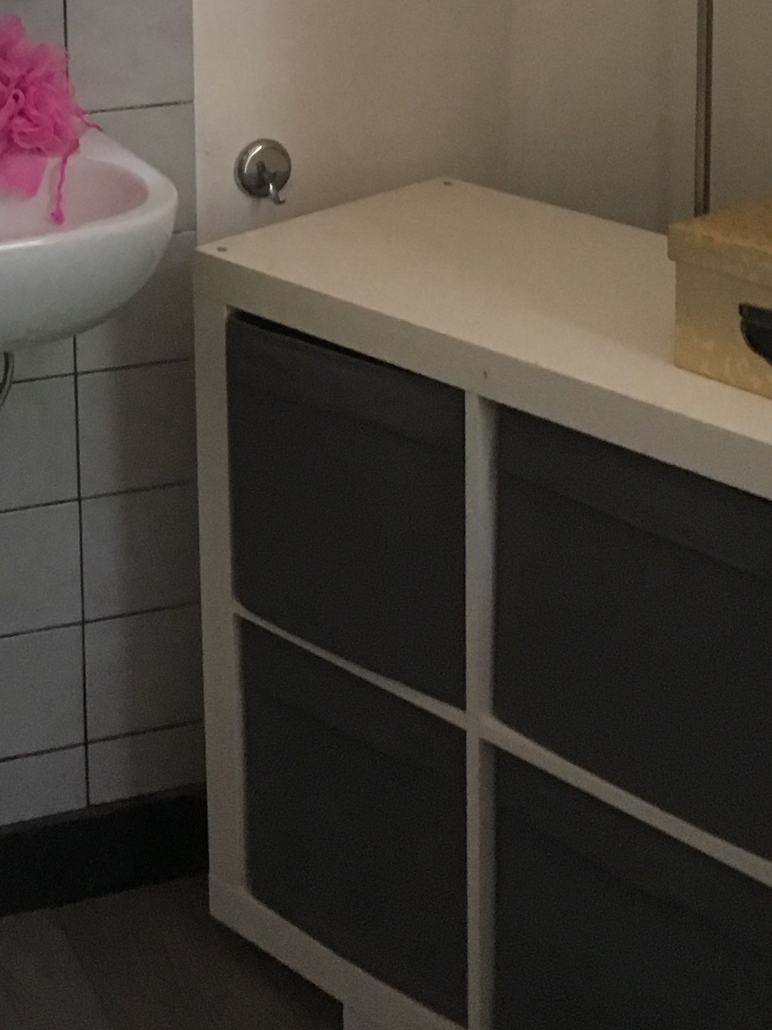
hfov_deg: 18.8
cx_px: 60
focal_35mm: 77
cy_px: 32
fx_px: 2290
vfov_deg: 24.3
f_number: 2.2
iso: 250
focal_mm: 4.15
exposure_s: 1/33
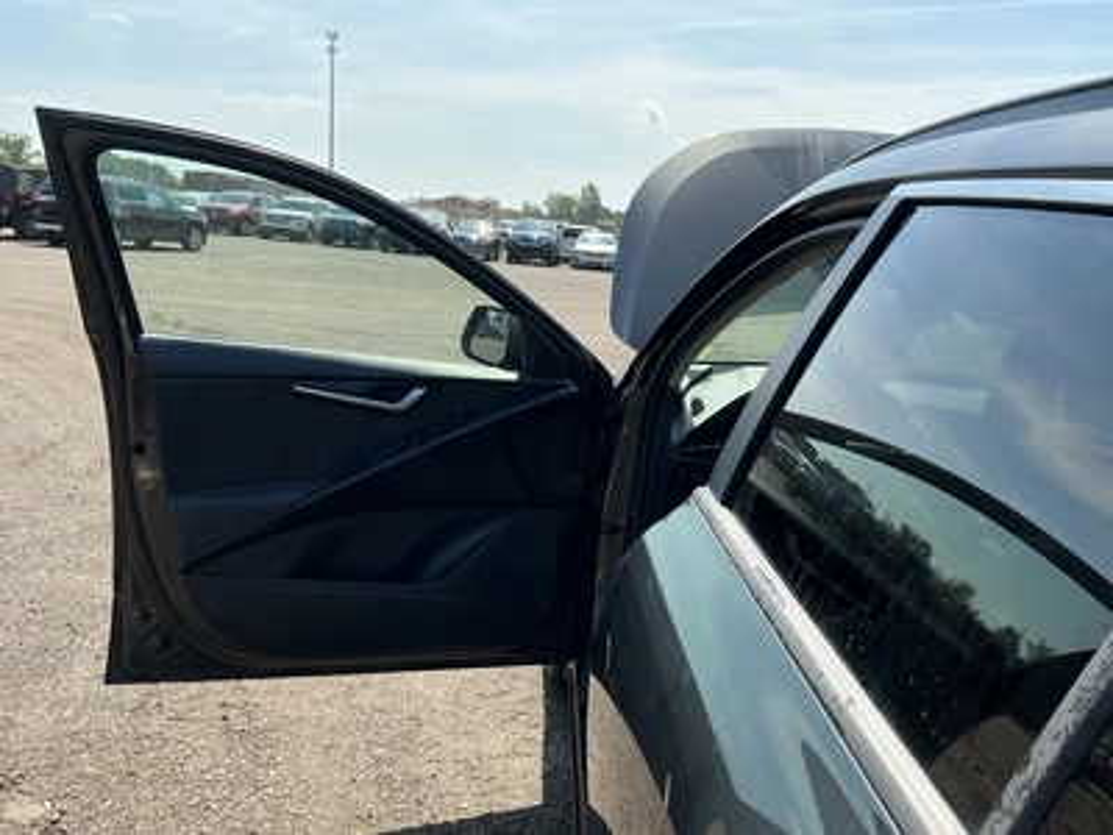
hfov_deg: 63.4
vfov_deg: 49.7
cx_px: 556
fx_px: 900
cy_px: 418
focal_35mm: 28
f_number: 1.8
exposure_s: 1/1098
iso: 25
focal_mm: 3
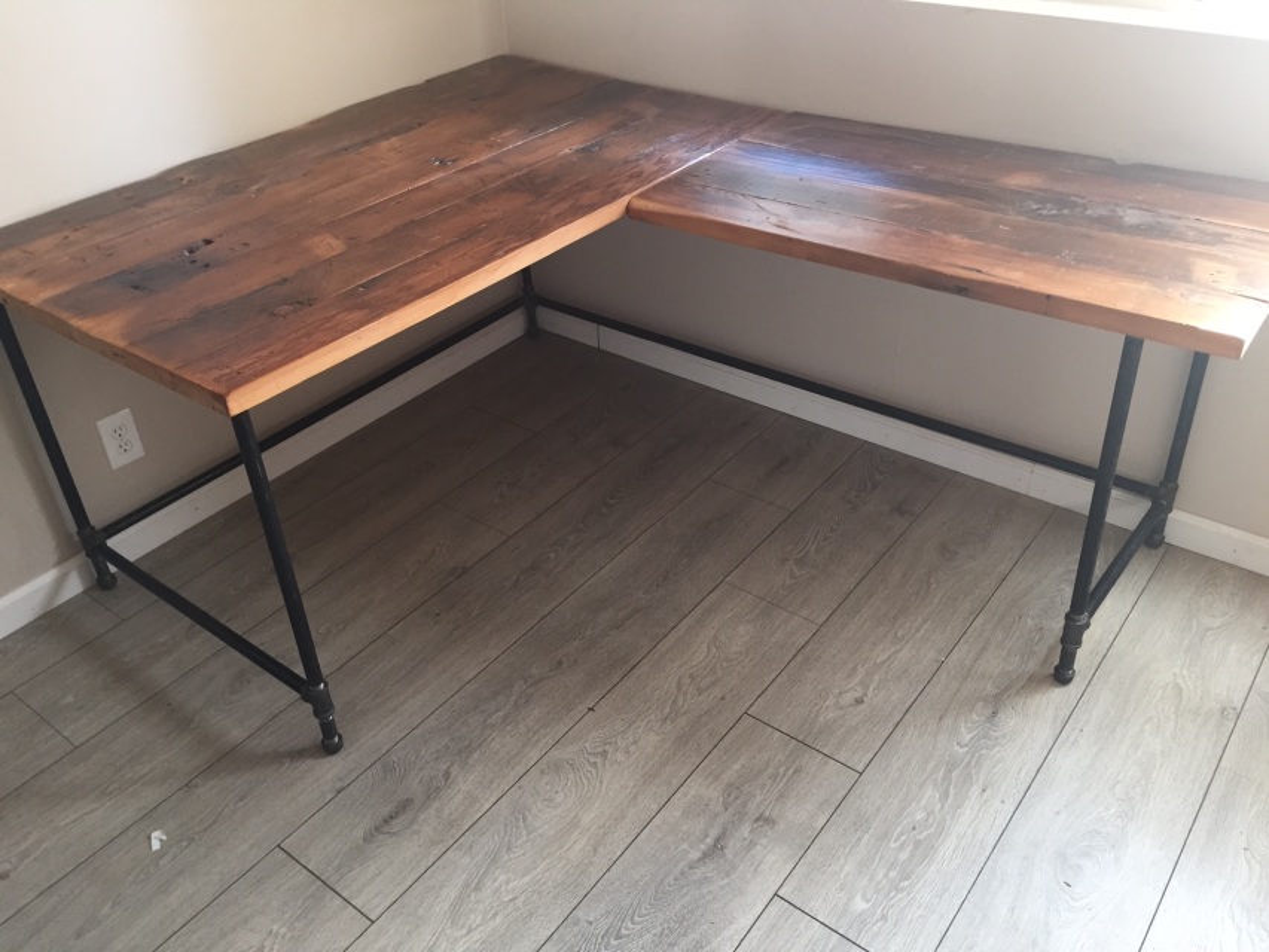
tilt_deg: -34.6
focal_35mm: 29
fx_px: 1063
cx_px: 634
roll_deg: +2.2
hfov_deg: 61.7
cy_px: 476
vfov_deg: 48.2
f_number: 2.2
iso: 100
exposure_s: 1/30
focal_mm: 4.15
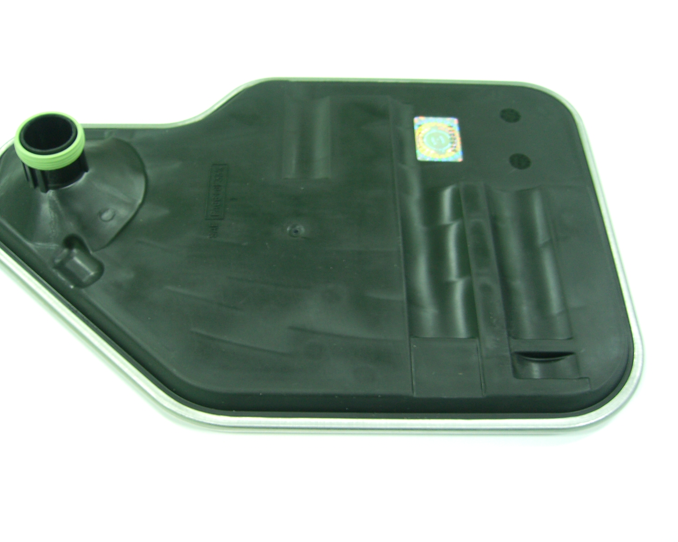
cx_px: 317
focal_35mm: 40
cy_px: 268
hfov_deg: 45.8
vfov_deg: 37.3
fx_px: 803
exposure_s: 1/8
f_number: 2.8
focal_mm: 7.9
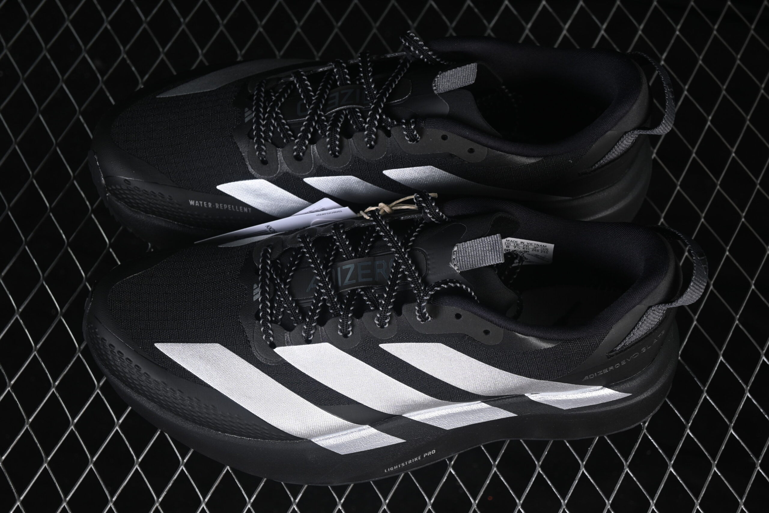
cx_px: 384
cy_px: 256
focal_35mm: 75
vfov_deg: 18.2
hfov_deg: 27.0
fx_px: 1602
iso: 160
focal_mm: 50
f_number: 6.3
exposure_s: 1/60
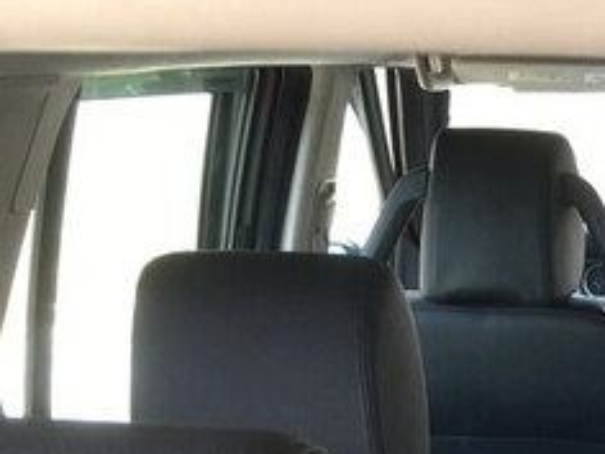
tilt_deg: -18.5
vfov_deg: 17.1
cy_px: 589
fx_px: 1416
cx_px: 764
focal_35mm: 81
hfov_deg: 21.9
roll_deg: -0.4
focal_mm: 4.15
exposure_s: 1/33
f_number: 2.2
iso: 25
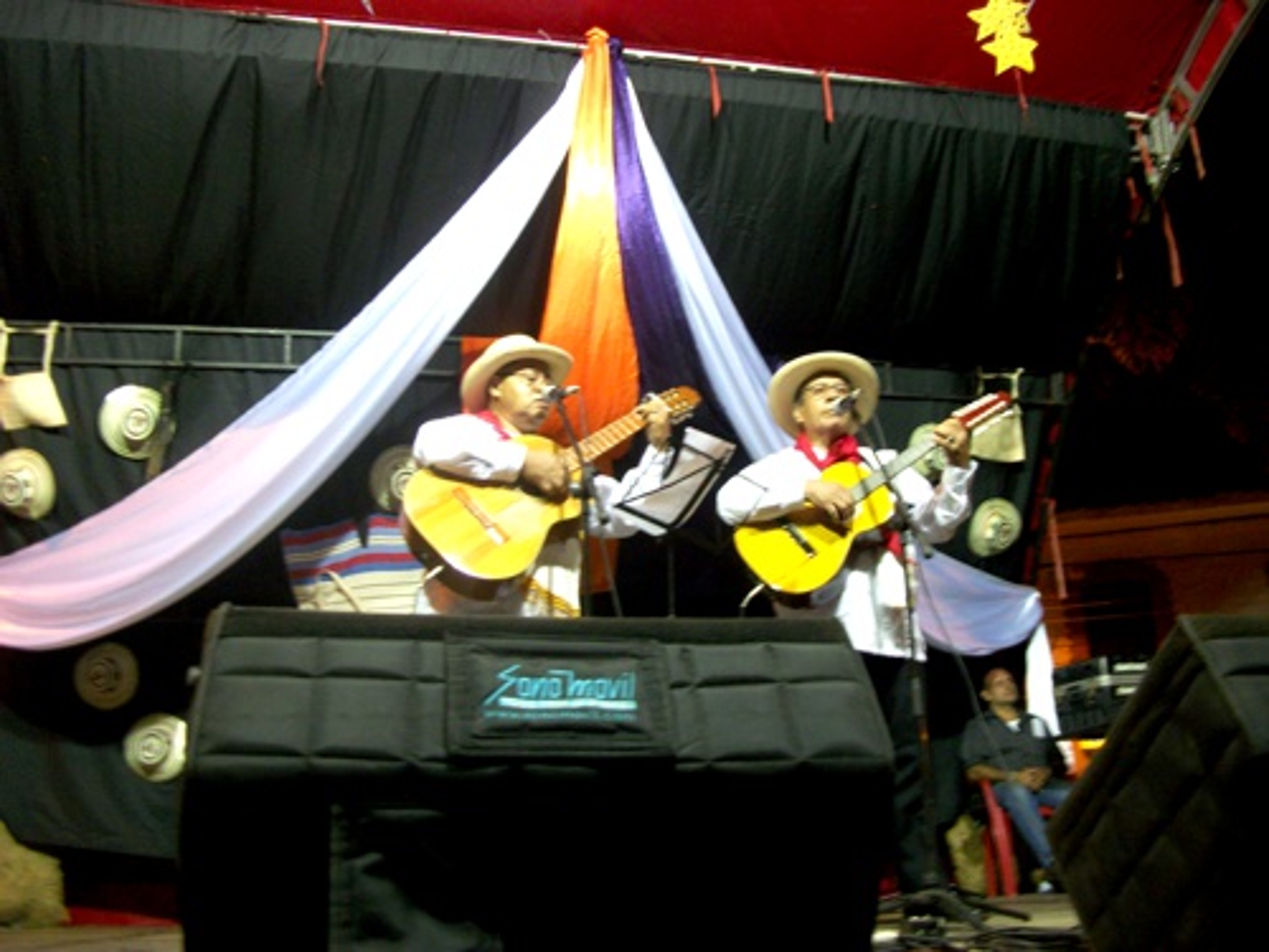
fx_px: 1173
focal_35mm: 32
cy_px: 476
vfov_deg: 44.2
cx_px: 634
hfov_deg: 56.8
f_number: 2.9
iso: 160
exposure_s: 1/13
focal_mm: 5.7
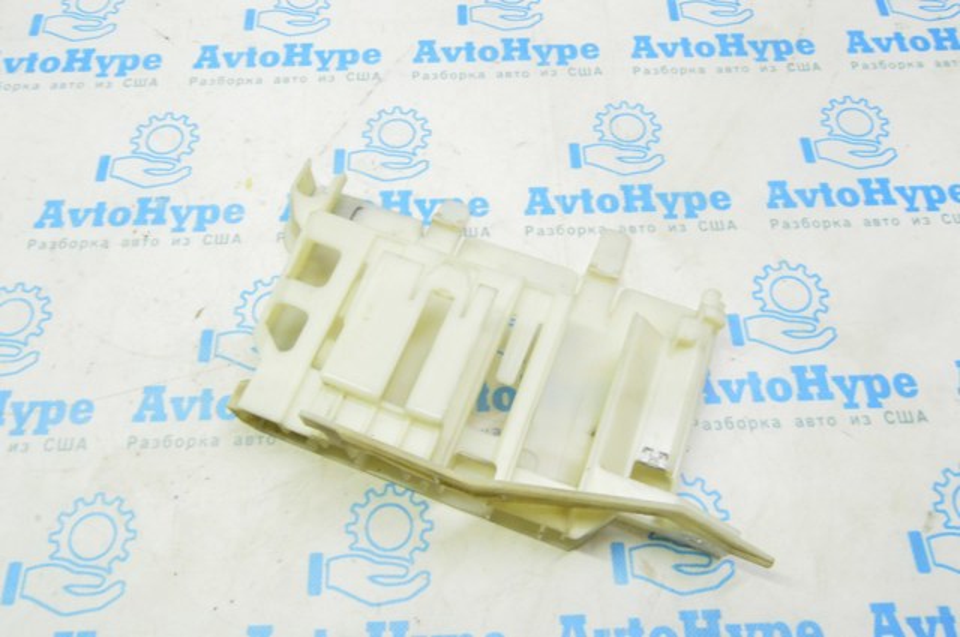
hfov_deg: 67.4
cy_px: 318
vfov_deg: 47.8
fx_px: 719
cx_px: 480
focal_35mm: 27
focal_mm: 18
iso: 6400
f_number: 20
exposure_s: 1/20
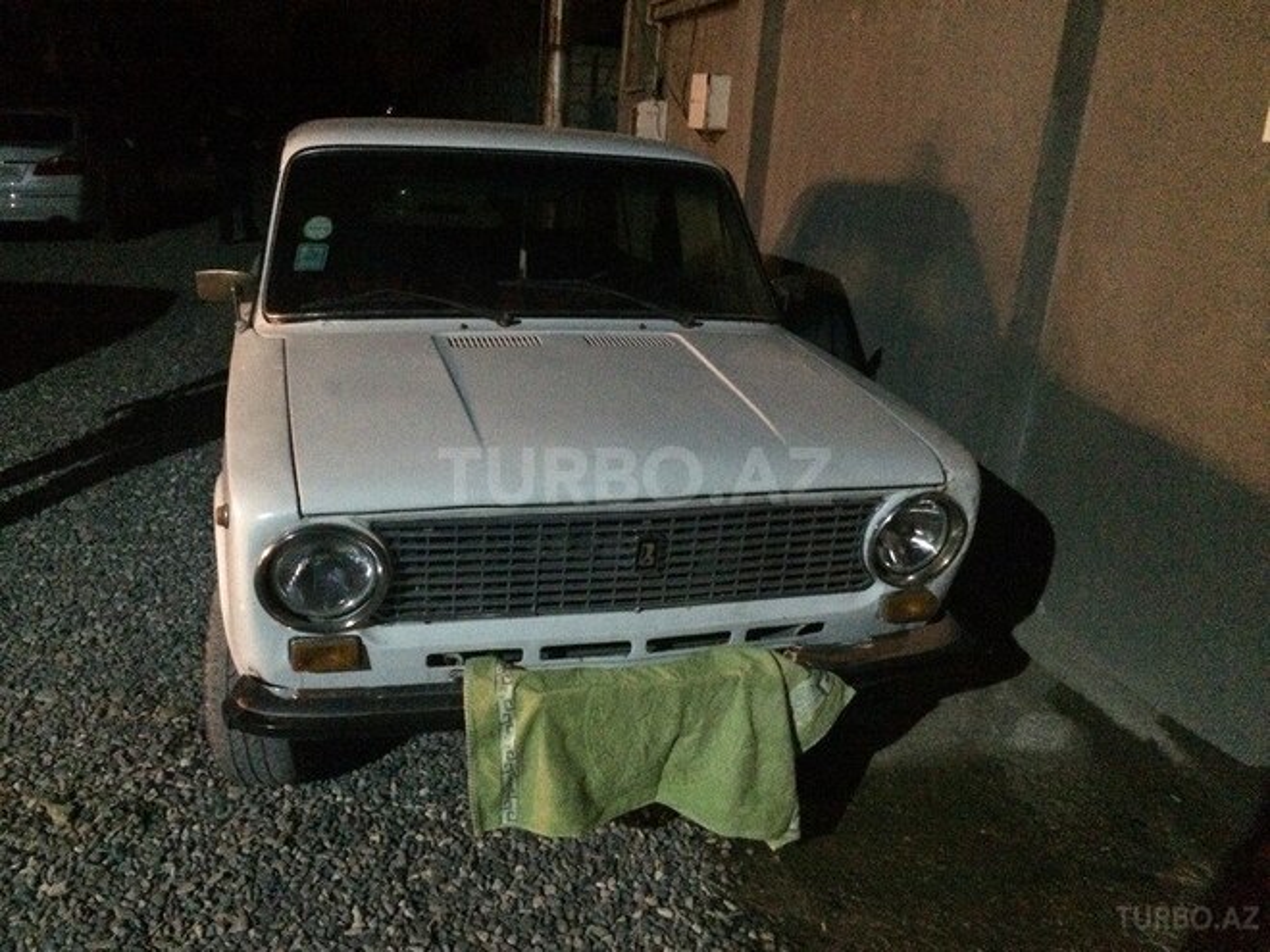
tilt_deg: -18.4
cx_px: 635
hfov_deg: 61.7
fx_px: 1064
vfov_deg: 48.2
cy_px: 476
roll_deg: -4.8
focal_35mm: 29
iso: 1600
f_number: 2.2
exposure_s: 1/17
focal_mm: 4.15
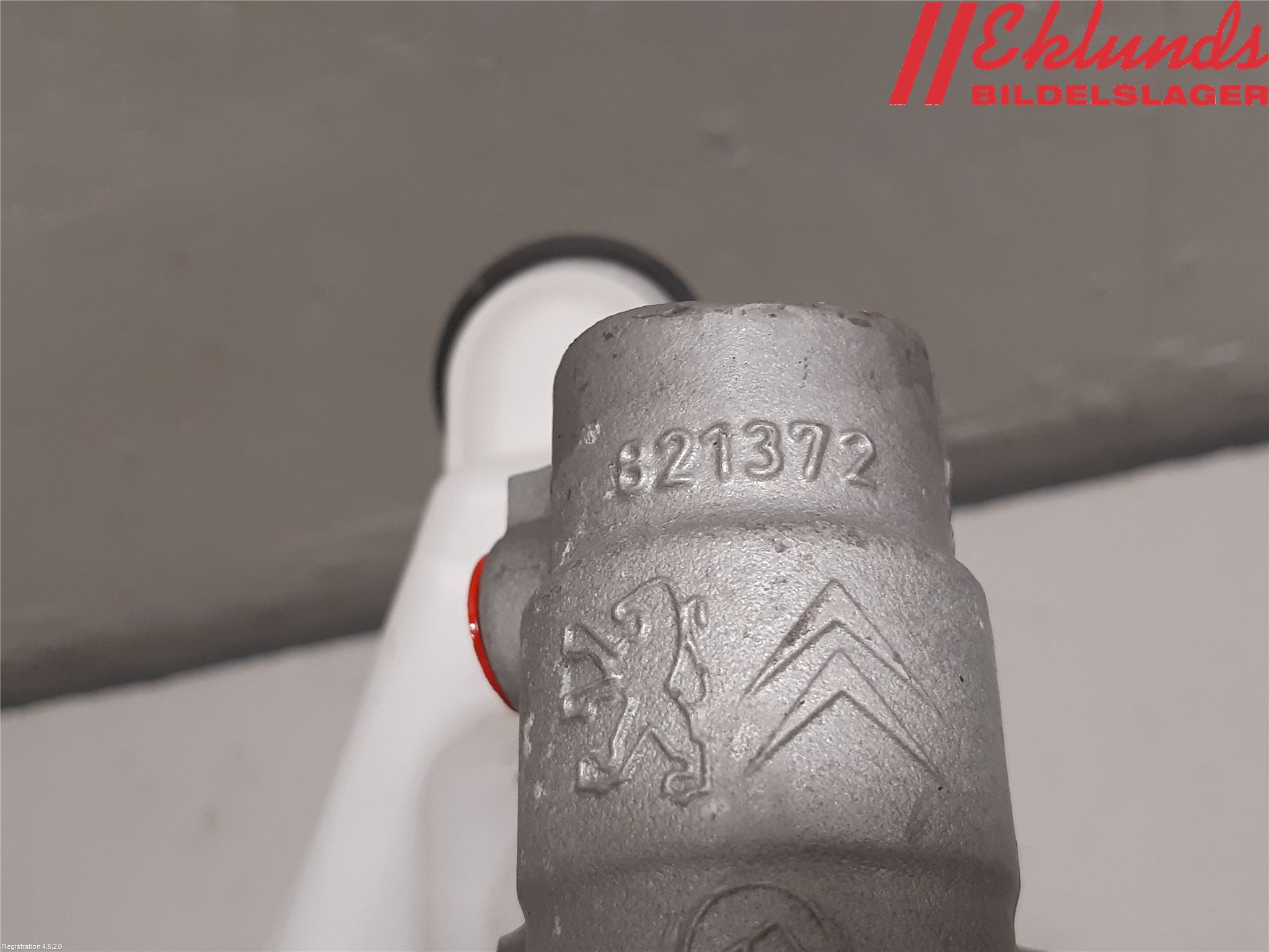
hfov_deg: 67.3
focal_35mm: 26
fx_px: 953
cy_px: 476
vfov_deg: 53.1
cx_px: 634
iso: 125
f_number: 1.7
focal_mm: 3.93
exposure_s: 1/50
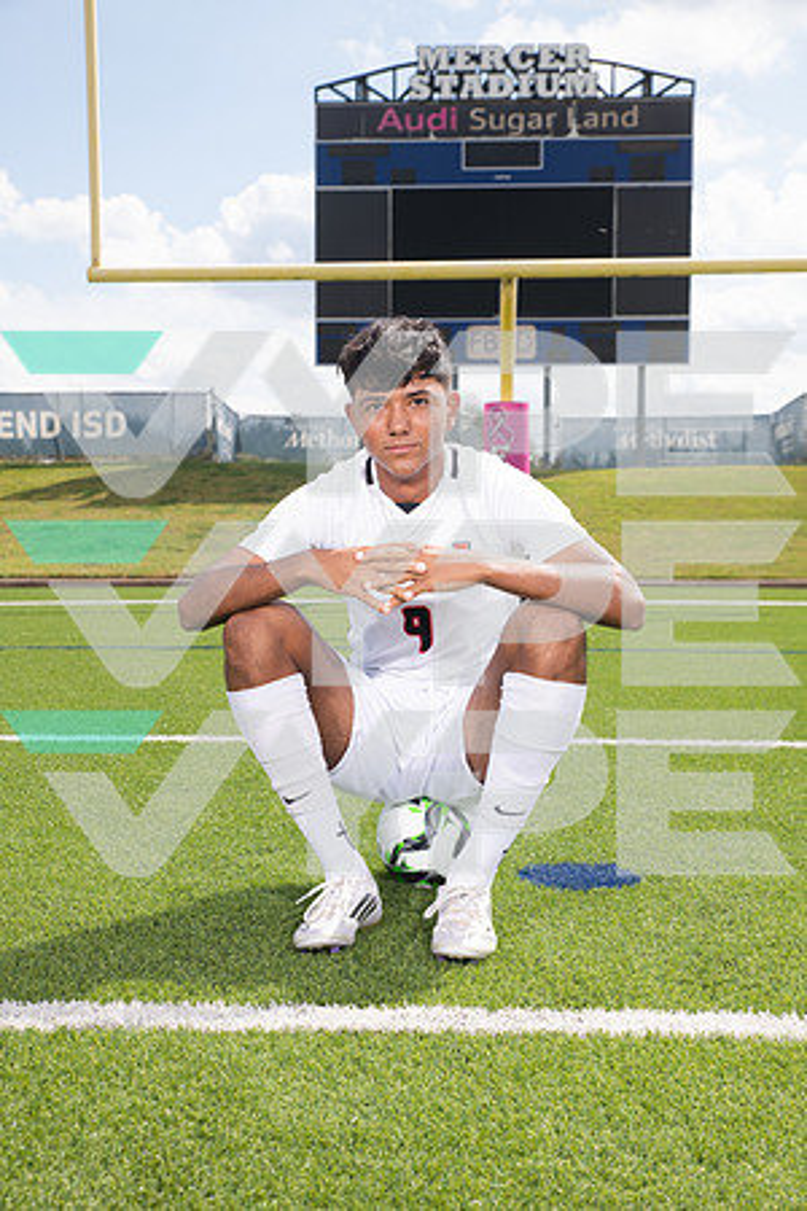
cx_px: 404
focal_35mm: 48
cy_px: 606
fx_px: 1614
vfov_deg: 41.1
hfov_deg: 28.1
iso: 125
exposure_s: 1/400
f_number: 7.1
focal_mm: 48
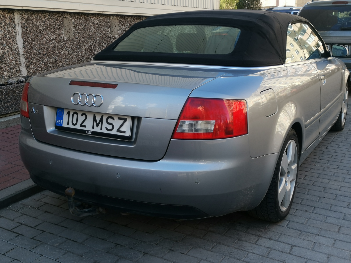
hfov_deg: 47.9
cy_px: 132
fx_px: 395
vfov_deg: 36.8
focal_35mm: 39
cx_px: 176
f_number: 1.8
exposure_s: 1/288
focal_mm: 5.58
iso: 50
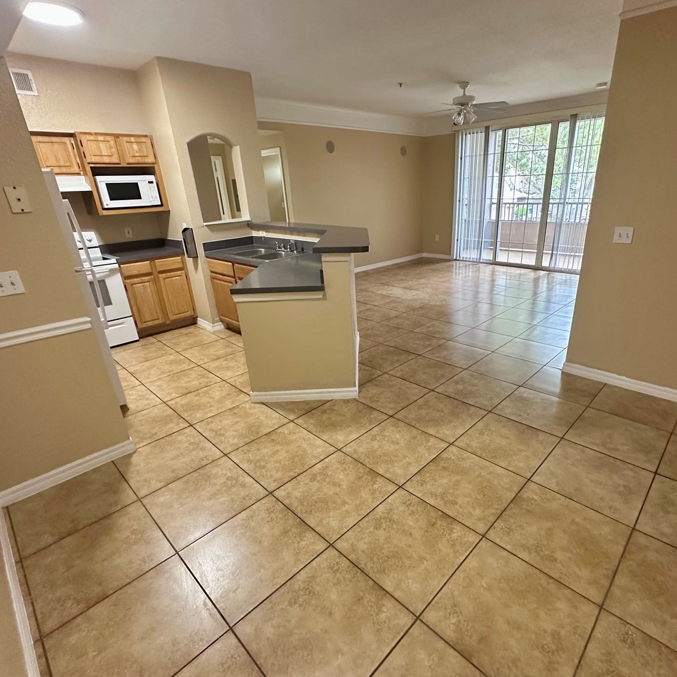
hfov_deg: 80.4
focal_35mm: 18
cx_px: 375
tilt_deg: -21.5
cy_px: 348
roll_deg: +2.2
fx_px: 398
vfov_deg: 80.7
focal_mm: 2.22
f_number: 2.2
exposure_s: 1/60
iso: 400
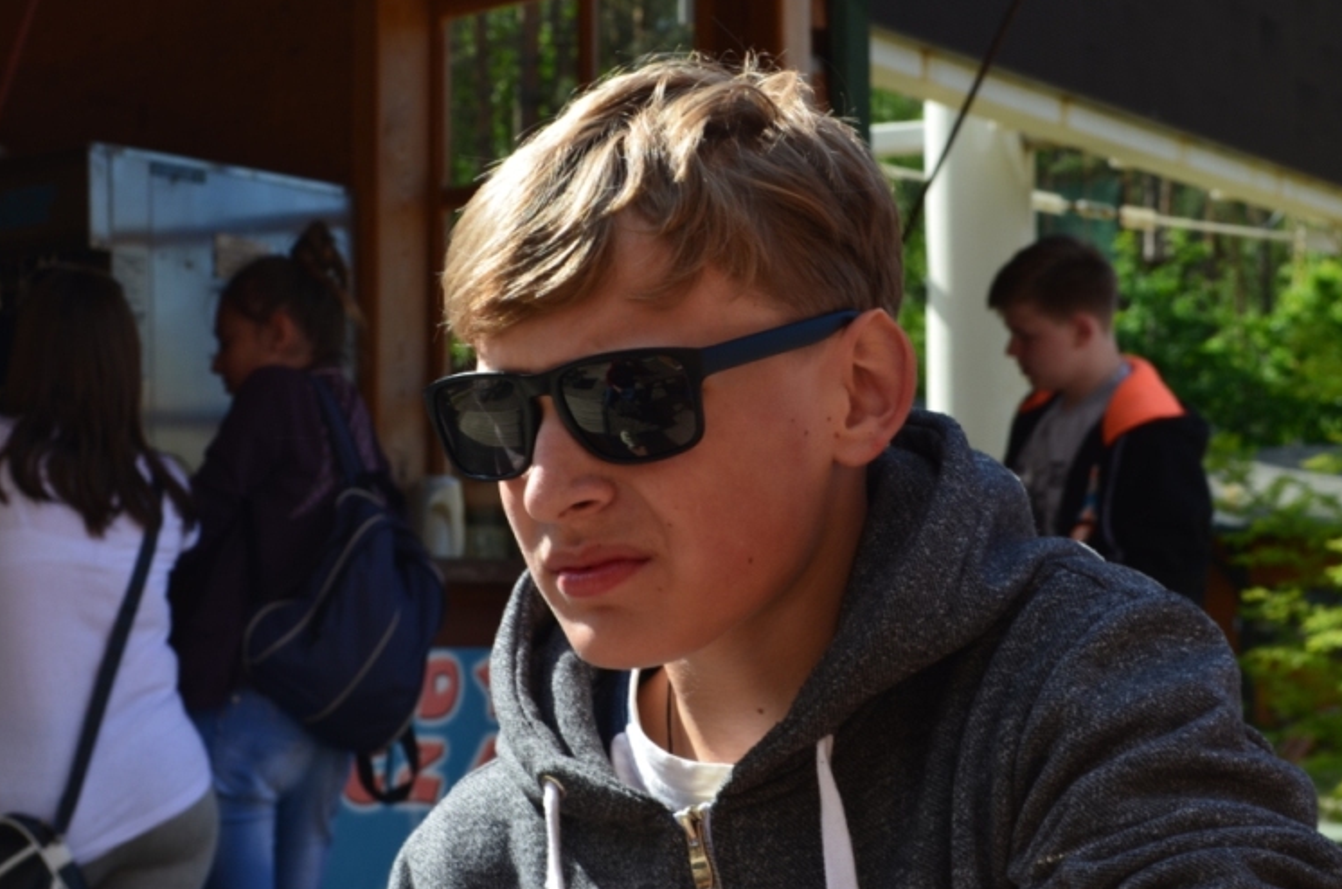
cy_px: 446
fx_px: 3368
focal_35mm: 91
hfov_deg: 22.5
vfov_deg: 15.0
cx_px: 699
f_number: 11
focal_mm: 55
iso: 200
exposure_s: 1/125
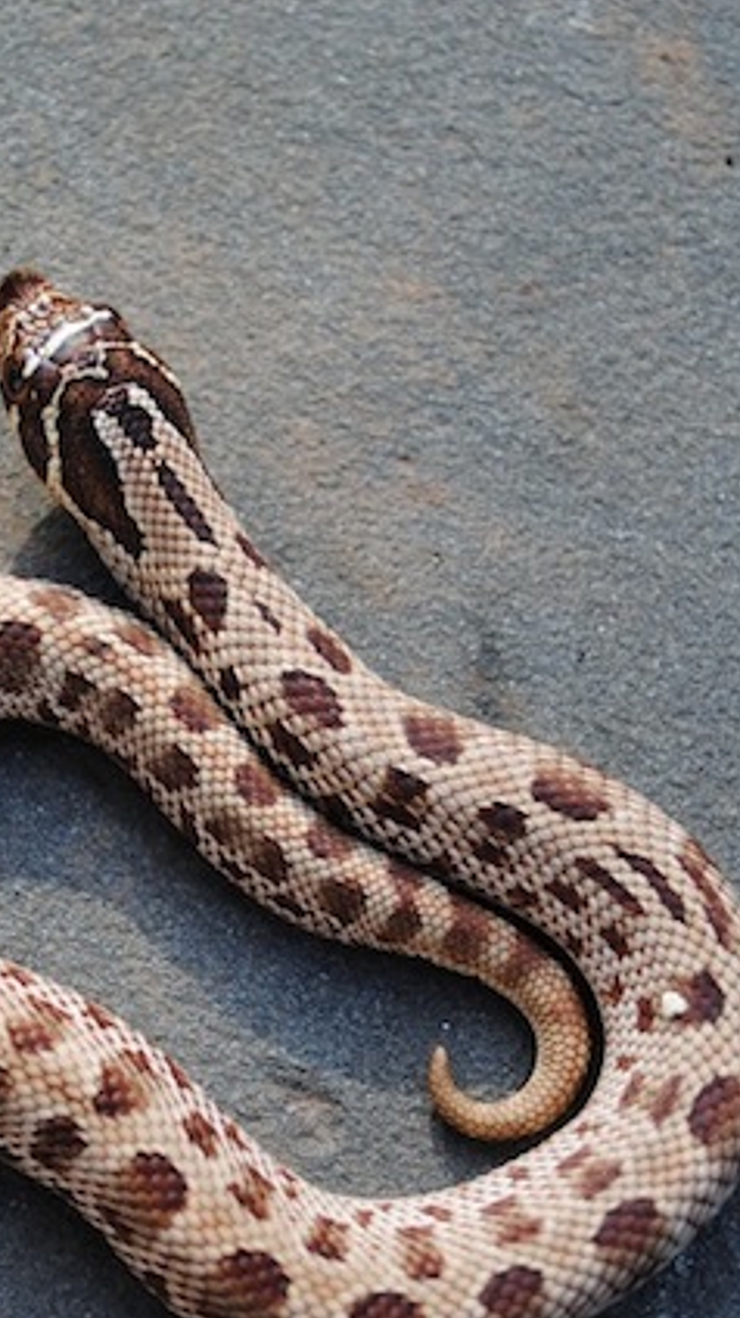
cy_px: 794
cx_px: 59
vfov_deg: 20.0
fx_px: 3738
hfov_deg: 11.2
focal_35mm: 107
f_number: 5.6
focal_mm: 36
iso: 110
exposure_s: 1/125
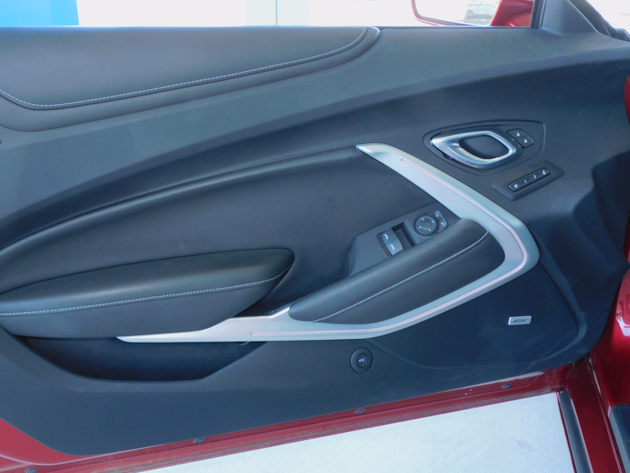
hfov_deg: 46.8
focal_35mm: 40
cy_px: 236
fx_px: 728
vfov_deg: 36.0
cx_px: 315
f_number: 3.8
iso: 200
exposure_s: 1/30
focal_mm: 7.2
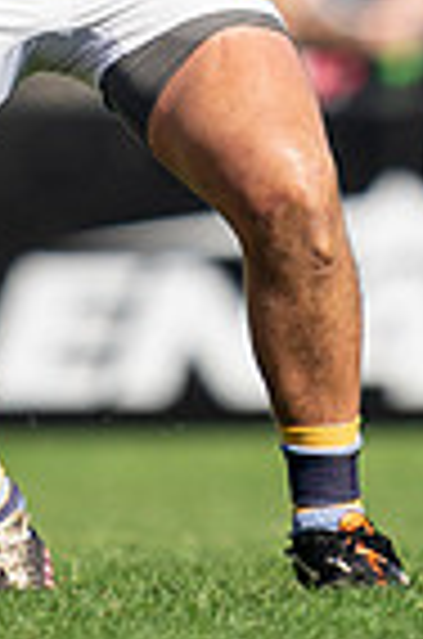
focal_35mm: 2976
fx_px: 52706
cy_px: -416
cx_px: -175
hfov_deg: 0.5
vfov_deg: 0.7
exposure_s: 1/1250
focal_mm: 400
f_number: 2.8
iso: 100
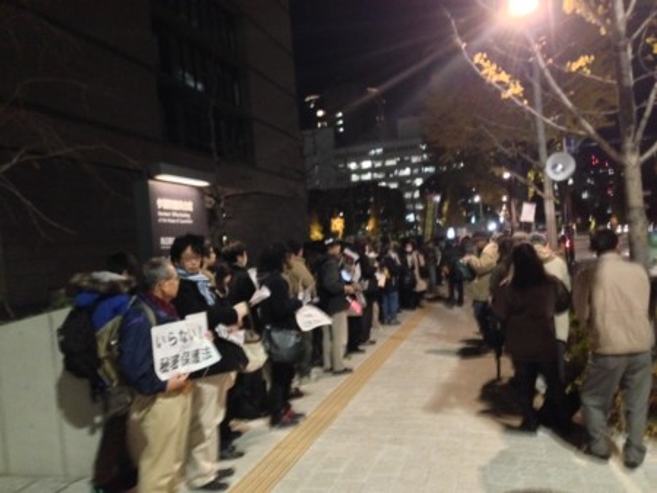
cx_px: 328
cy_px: 246
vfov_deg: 43.0
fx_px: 627
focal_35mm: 33
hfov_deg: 55.3
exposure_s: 1/15
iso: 800
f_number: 2.4
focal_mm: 4.12
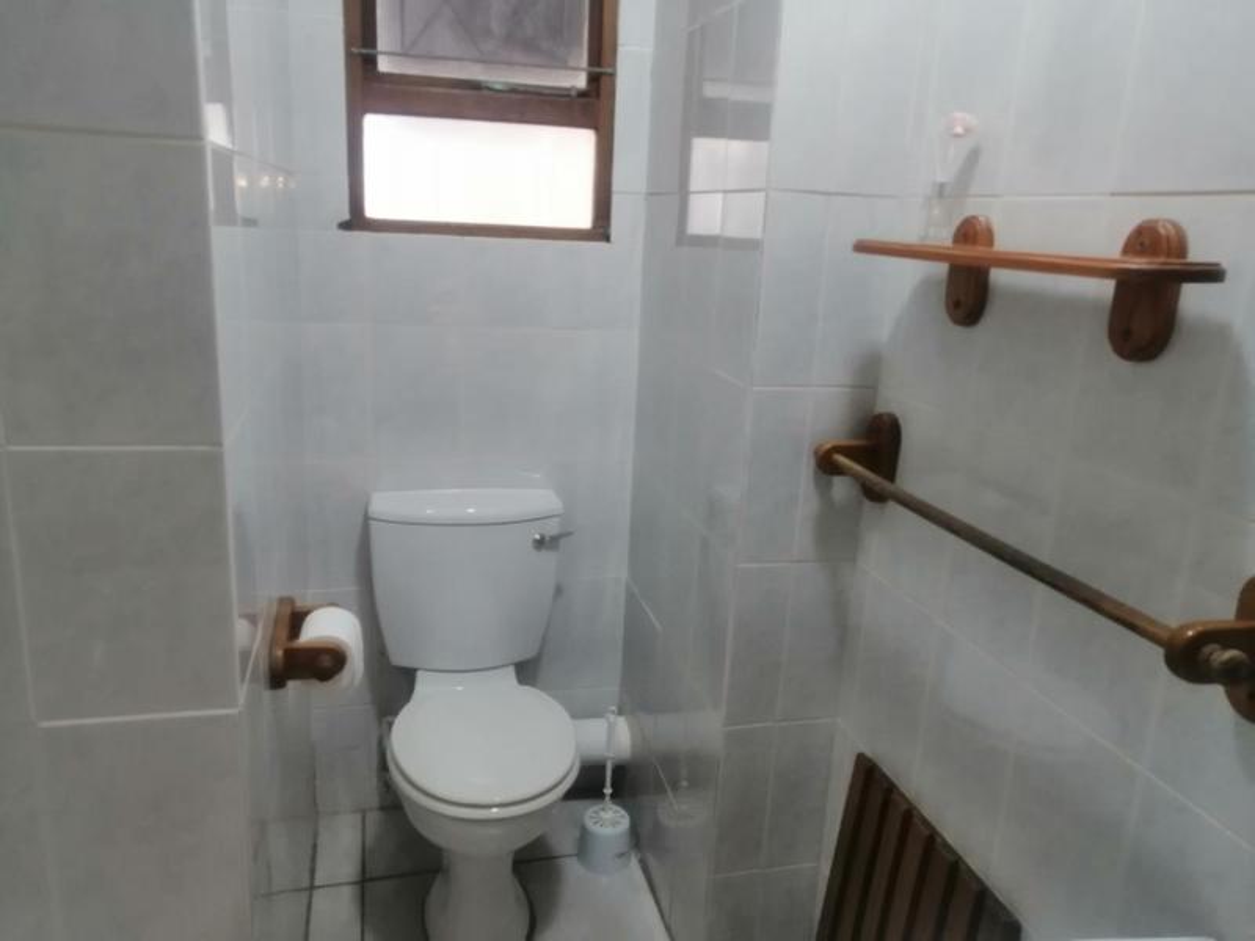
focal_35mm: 26
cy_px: 470
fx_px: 943
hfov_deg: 67.3
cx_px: 628
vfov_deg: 53.1
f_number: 1.8
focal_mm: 3.96
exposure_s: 1/33.3
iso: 250
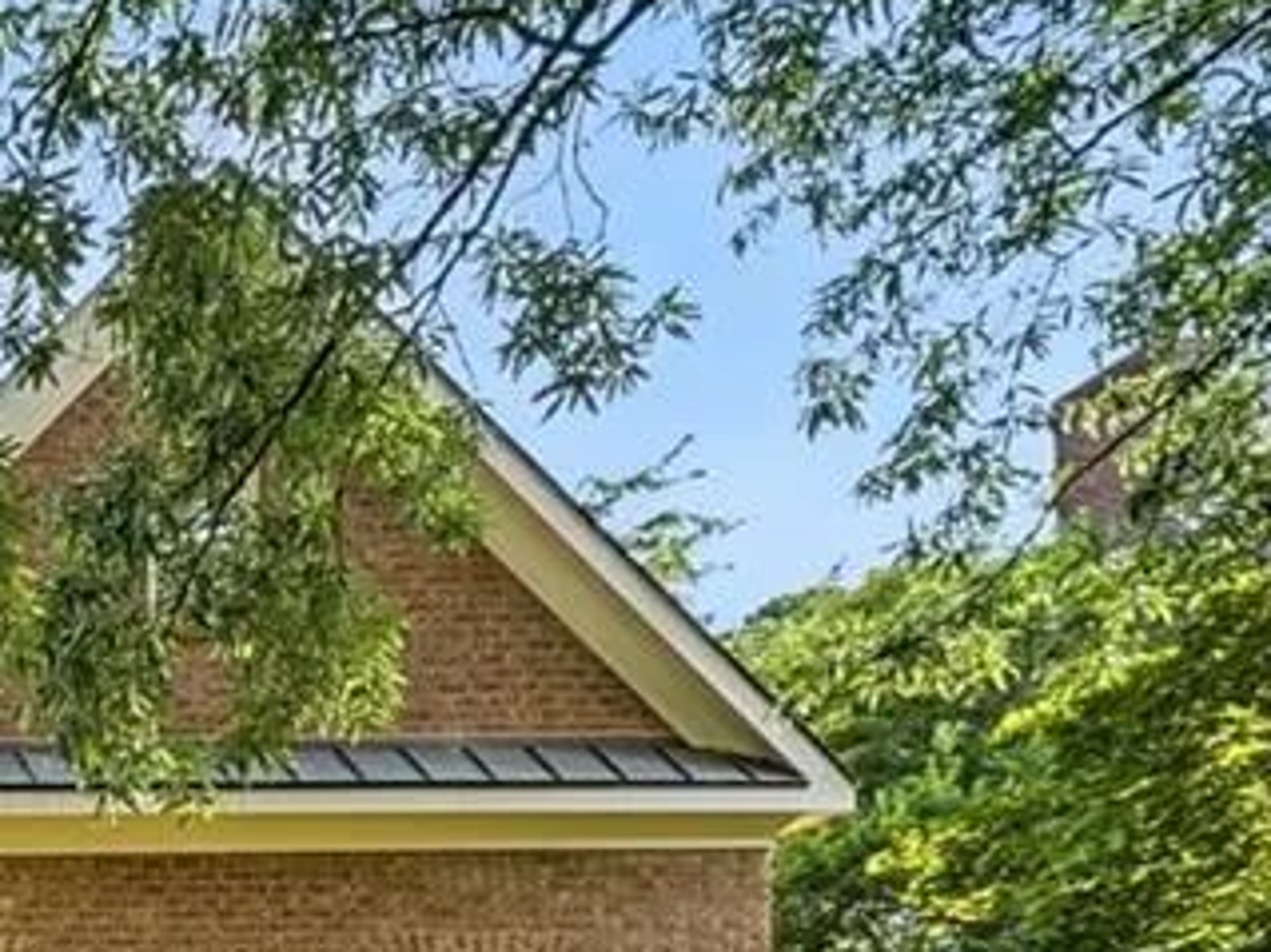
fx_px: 1358
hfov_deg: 33.5
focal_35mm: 37
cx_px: -446
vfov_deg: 30.3
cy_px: 1245
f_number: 8
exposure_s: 1/50
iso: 250
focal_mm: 12
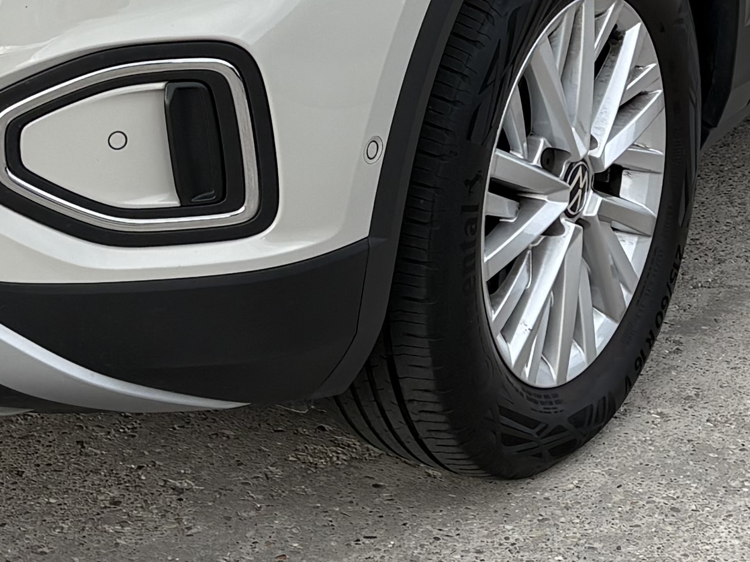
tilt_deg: -7.3
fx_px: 2578
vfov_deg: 11.7
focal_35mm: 119
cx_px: 332
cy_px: -361
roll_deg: +0.3
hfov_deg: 16.5
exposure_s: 1/1263
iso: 50
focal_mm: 5.96
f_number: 1.6
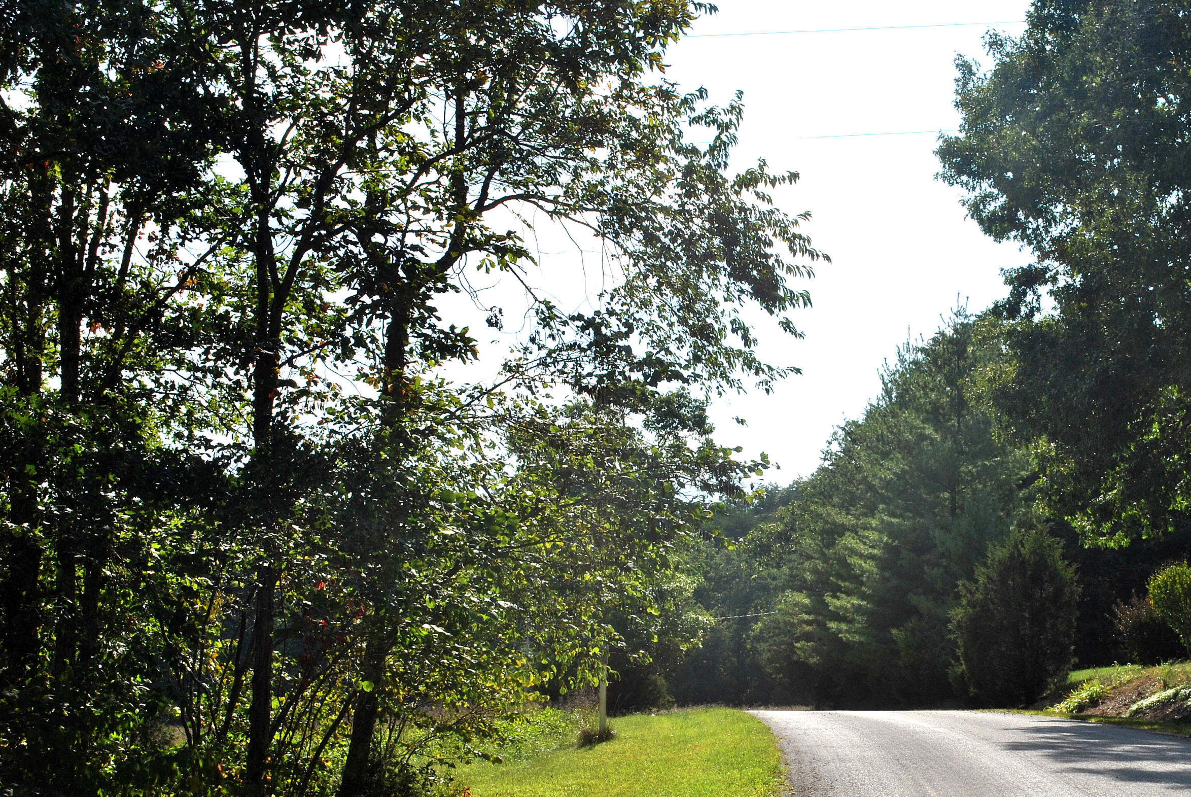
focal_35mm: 69
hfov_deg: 29.1
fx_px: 2285
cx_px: 750
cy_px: 507
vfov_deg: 19.7
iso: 100
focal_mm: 36
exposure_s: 1/200
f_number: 11
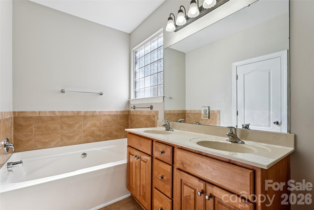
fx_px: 144
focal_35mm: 16
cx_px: 157
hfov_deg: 95.0
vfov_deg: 72.0
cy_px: 105
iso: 100
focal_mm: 16.5
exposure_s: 1/25
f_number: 9
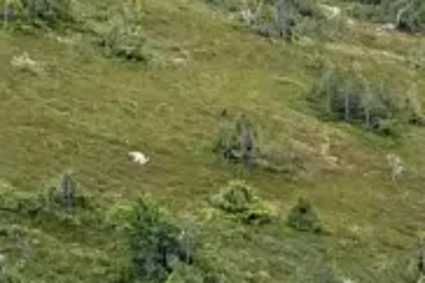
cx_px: -357
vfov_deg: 3.7
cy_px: -720
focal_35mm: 357
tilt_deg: -12.2
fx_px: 4211
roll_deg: +1.0
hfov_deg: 5.7
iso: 16
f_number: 2.4
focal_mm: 6
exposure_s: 1/192
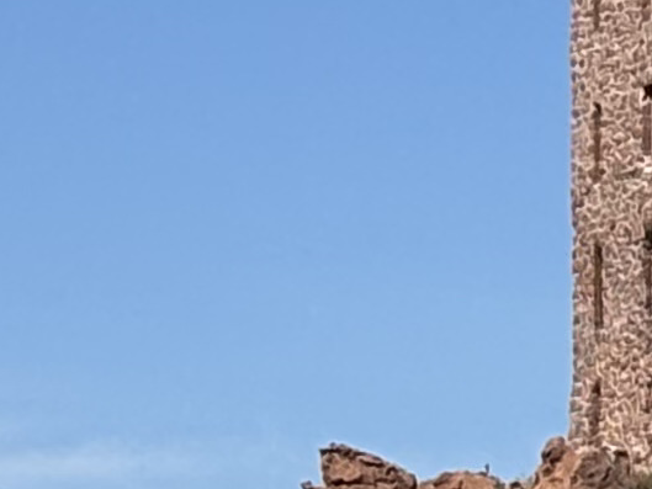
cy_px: 490
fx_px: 7460
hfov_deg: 4.7
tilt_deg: +6.1
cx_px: 2241
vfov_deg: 3.8
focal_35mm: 396
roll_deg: +1.5
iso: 32
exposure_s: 1/3311
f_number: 1.6
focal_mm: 5.96
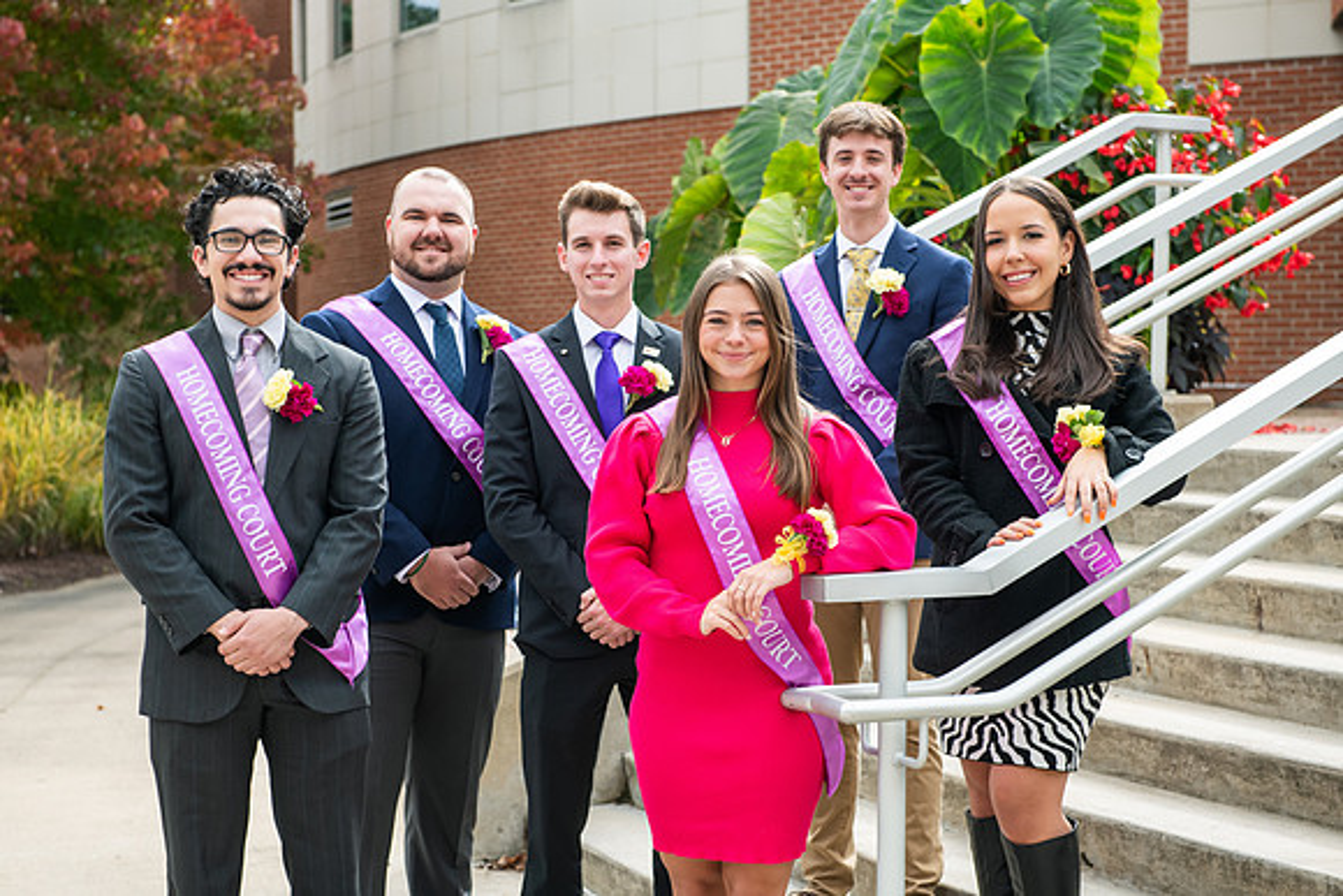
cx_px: 672
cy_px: 448
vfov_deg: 19.5
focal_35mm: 70
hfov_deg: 28.8
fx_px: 2612
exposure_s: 1/400
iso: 400
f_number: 5.6
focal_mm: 70
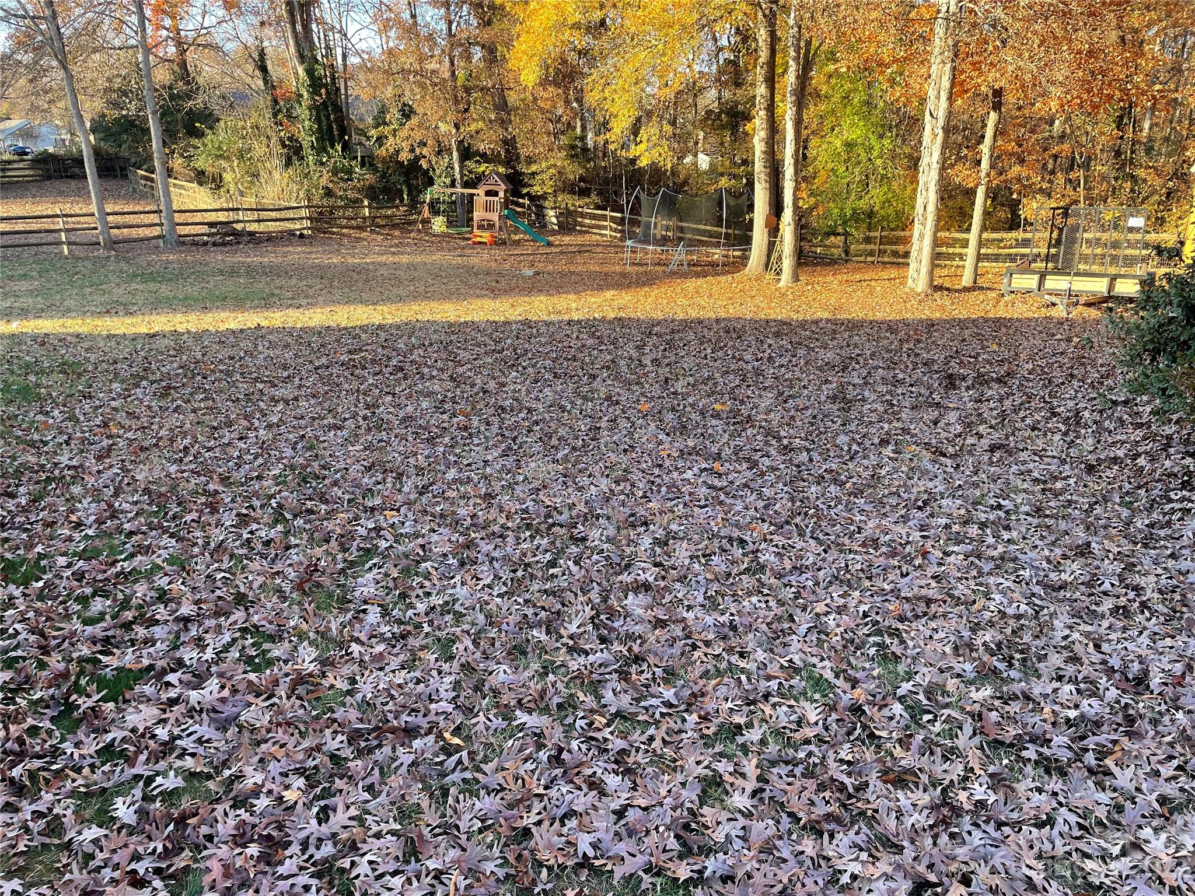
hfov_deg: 67.3
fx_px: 898
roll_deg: -0.2
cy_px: 448
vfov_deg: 53.1
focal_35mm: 26
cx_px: 598
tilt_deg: -17.2
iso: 32
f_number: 1.6
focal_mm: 4.2
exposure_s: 1/130
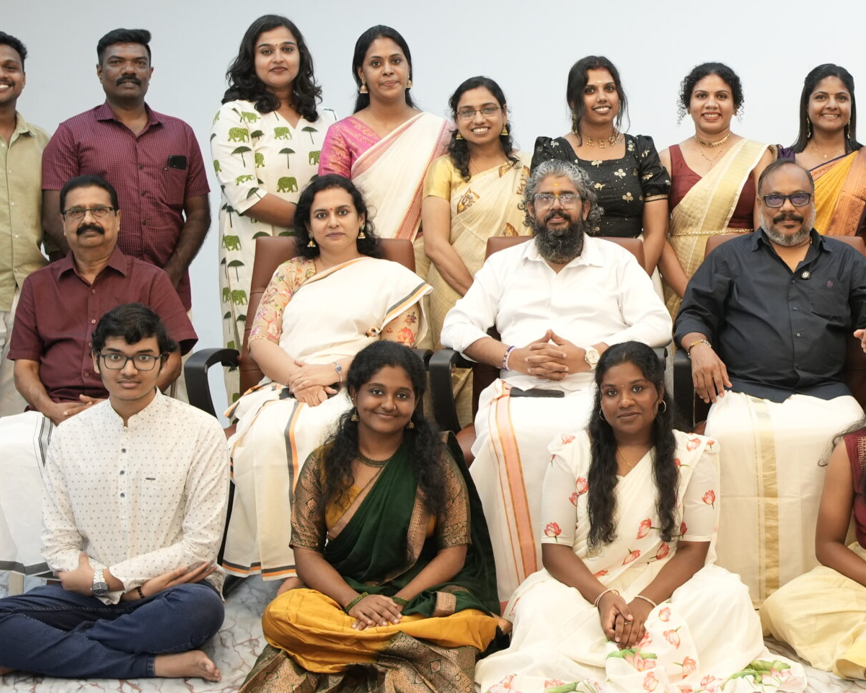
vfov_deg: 21.8
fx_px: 1794
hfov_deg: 26.5
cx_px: 712
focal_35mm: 70
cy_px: 252
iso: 1600
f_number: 4
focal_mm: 35
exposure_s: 1/100
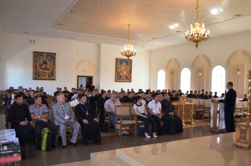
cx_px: 126
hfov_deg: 62.0
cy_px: 83
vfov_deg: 43.4
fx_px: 209
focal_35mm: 30
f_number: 3.8
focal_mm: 20
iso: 400
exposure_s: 1/100
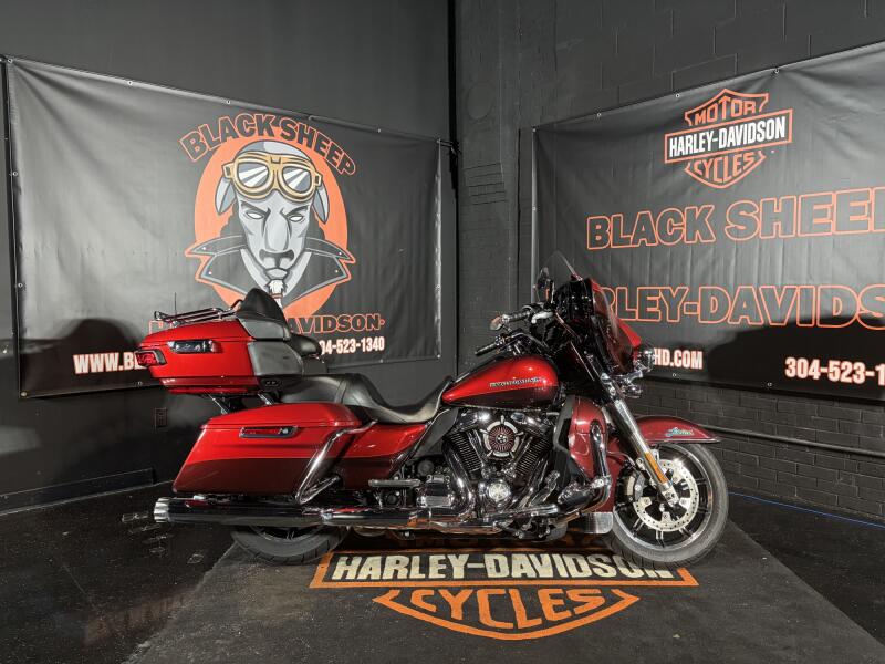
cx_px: 442
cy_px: 332
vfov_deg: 53.1
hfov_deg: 67.3
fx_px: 665
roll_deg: +0.1
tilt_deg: -2.7
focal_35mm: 26
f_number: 1.6
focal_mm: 5.96
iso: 125
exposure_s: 1/60
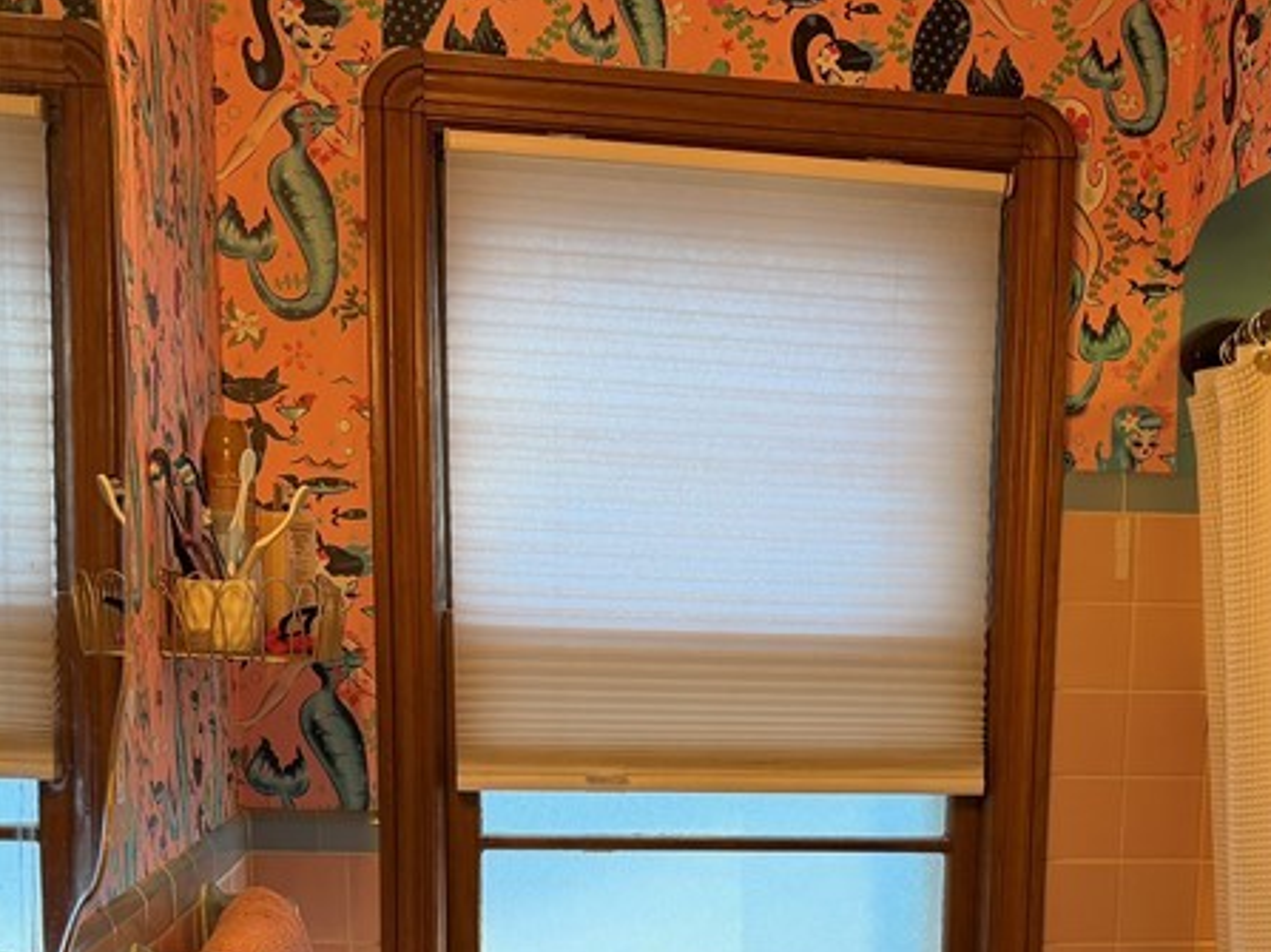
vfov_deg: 25.1
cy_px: 986
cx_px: 859
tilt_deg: -10.1
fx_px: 2019
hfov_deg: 34.6
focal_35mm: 55
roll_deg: -2.4
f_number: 1.78
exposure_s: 1/120
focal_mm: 6.76
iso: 160
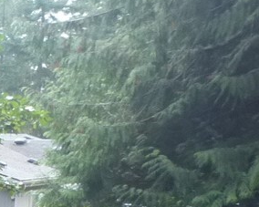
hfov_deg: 11.8
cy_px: 301
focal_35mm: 132
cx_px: -368
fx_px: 1011
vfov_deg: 11.3
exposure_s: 1/60
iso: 160
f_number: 3.3
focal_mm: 4.3
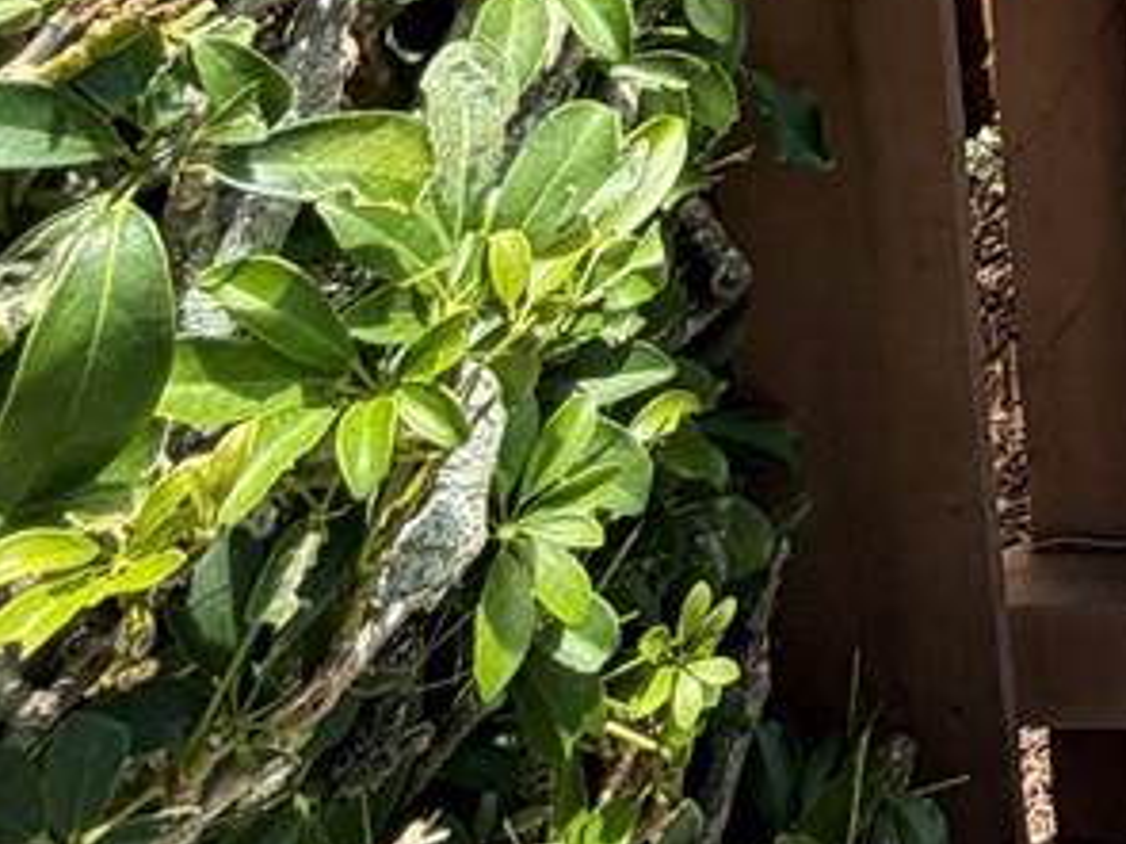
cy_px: -1127
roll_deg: +0.0
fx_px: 2471
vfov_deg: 14.1
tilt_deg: -10.0
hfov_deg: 18.2
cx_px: 2191
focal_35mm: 76
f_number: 2.2
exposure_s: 1/388
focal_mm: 2.22
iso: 50
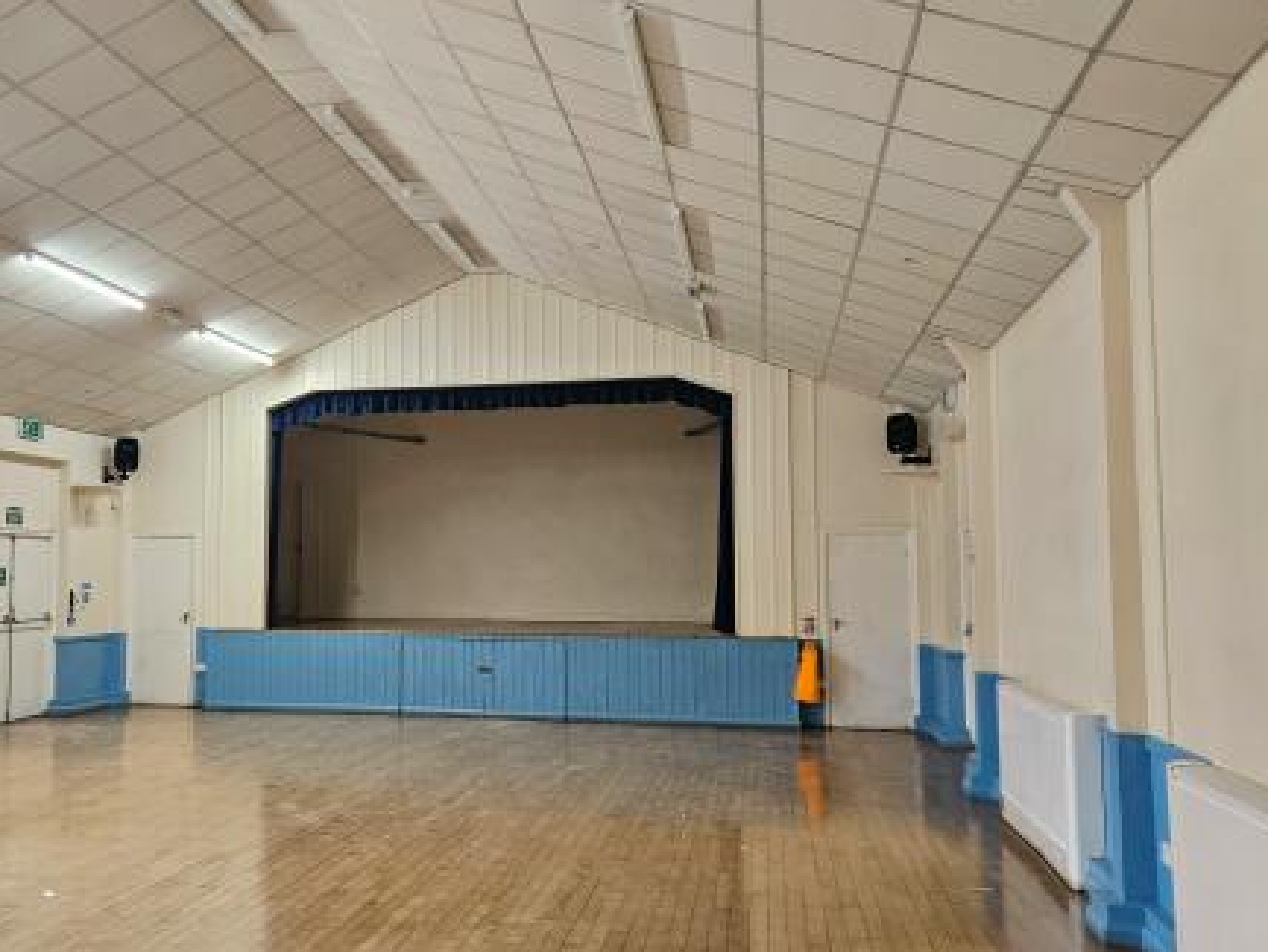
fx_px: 1246
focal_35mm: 34
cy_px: 486
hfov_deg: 52.8
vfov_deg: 41.8
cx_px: 413
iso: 200
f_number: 1.8
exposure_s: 1/142
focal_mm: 5.4
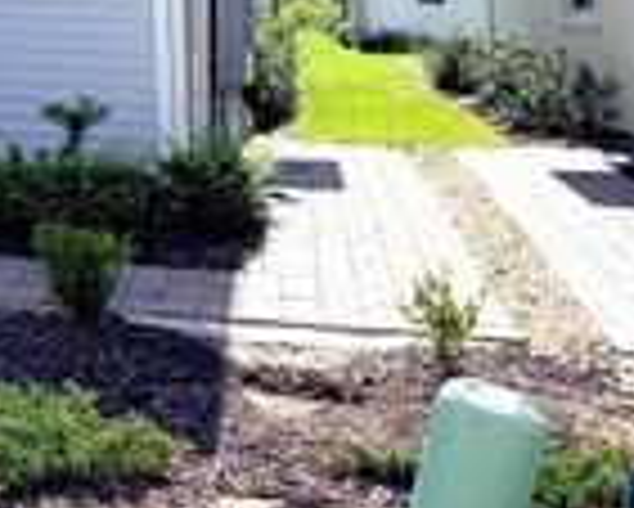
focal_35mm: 83
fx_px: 1558
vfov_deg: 16.6
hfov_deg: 20.1
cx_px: -288
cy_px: -290
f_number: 1.78
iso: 100
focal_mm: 6.76
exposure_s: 1/9091
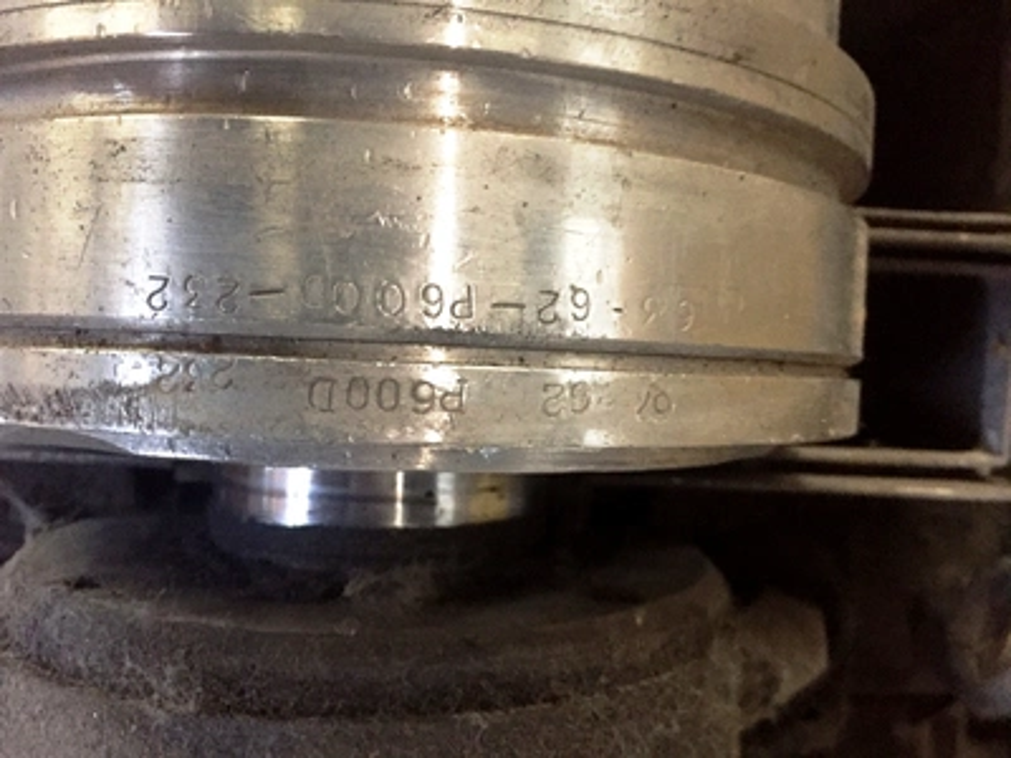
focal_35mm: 29
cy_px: 379
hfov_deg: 61.7
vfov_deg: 48.2
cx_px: 506
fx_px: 847
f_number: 2.2
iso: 400
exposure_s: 1/15
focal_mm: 4.15
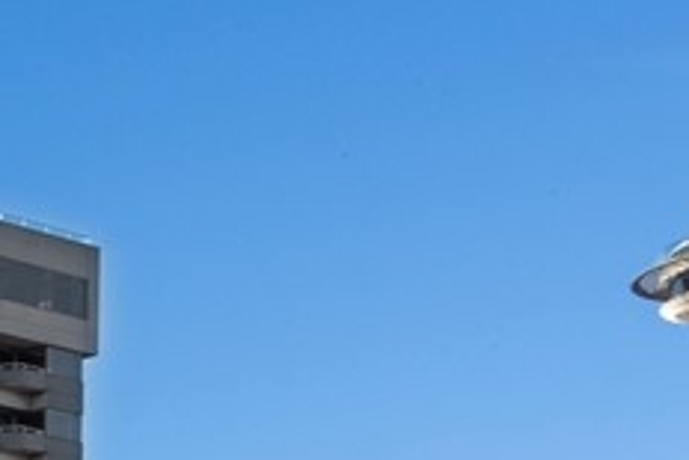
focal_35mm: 139
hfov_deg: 11.6
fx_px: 2662
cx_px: -1047
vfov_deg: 8.9
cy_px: 1123
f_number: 8
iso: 200
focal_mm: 19
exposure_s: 1/320
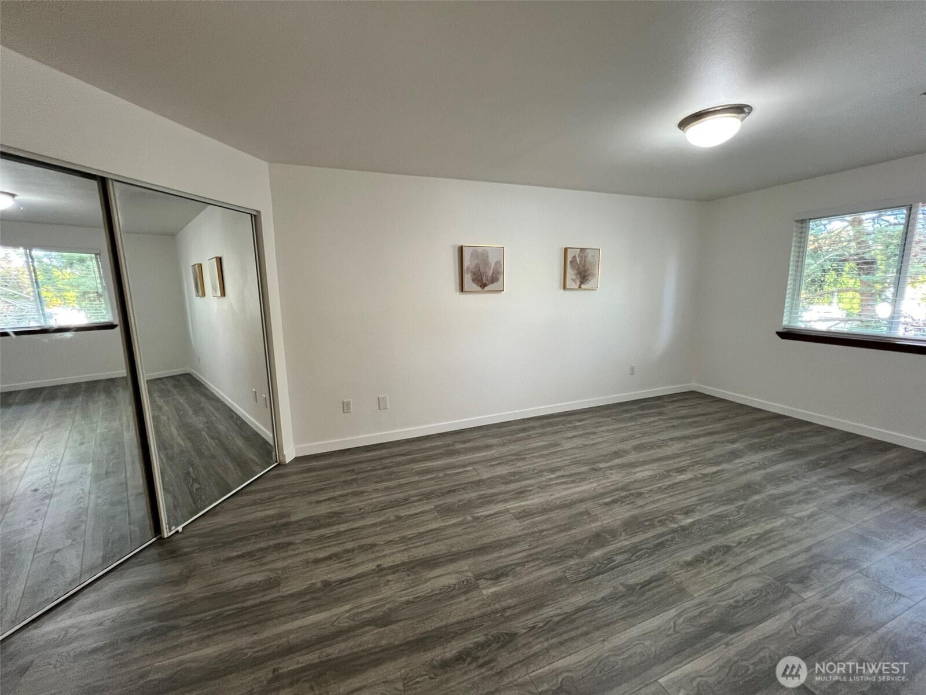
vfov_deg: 89.9
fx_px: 348
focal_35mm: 13
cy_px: 348
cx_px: 463
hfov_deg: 106.2
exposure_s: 1/60
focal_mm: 1.57
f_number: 1.8
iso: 200
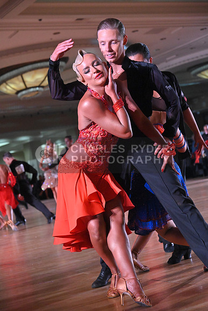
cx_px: 104
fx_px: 606
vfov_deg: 28.8
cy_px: 156
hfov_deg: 19.5
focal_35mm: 70
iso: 6400
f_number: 5.6
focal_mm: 70
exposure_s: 1/400
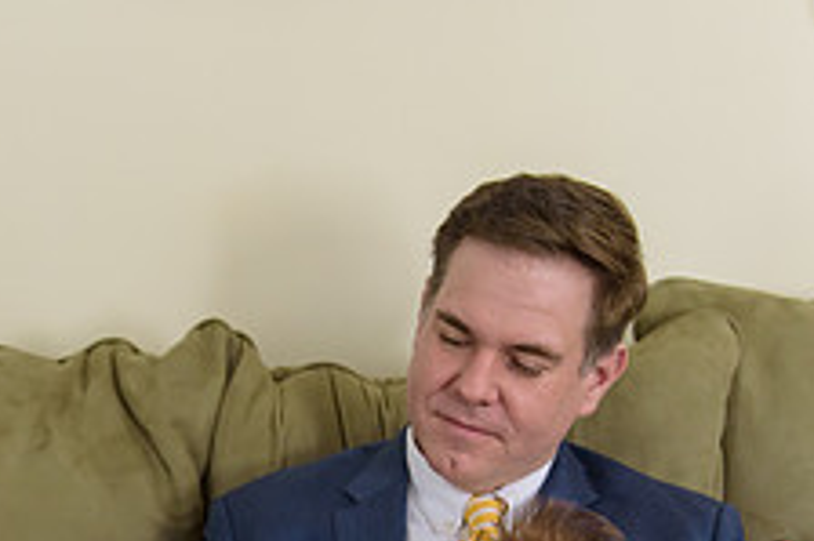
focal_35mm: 83
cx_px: 182
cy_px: 605
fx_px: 1875
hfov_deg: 24.2
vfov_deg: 15.9
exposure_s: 1/125
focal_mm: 32
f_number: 3.2
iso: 1600
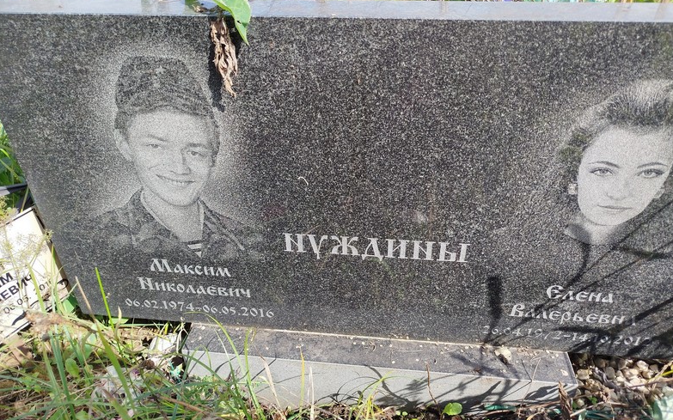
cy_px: 190
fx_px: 477
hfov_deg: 70.4
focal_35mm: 26
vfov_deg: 47.5
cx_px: 339
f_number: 1.7
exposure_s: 1/438
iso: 50
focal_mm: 5.31
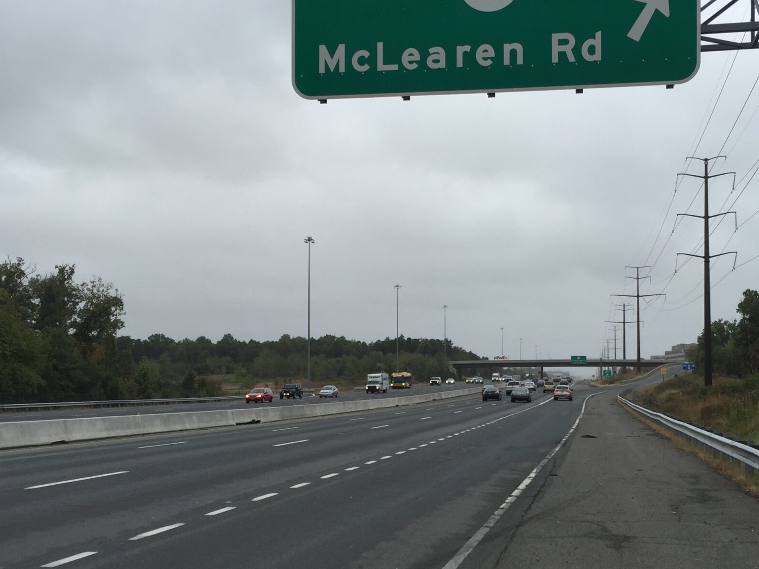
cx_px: 413
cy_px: 350
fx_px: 1031
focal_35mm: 47
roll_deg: -1.8
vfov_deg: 30.8
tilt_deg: +1.3
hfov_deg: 40.4
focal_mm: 4.15
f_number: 2.2
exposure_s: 1/557
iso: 32
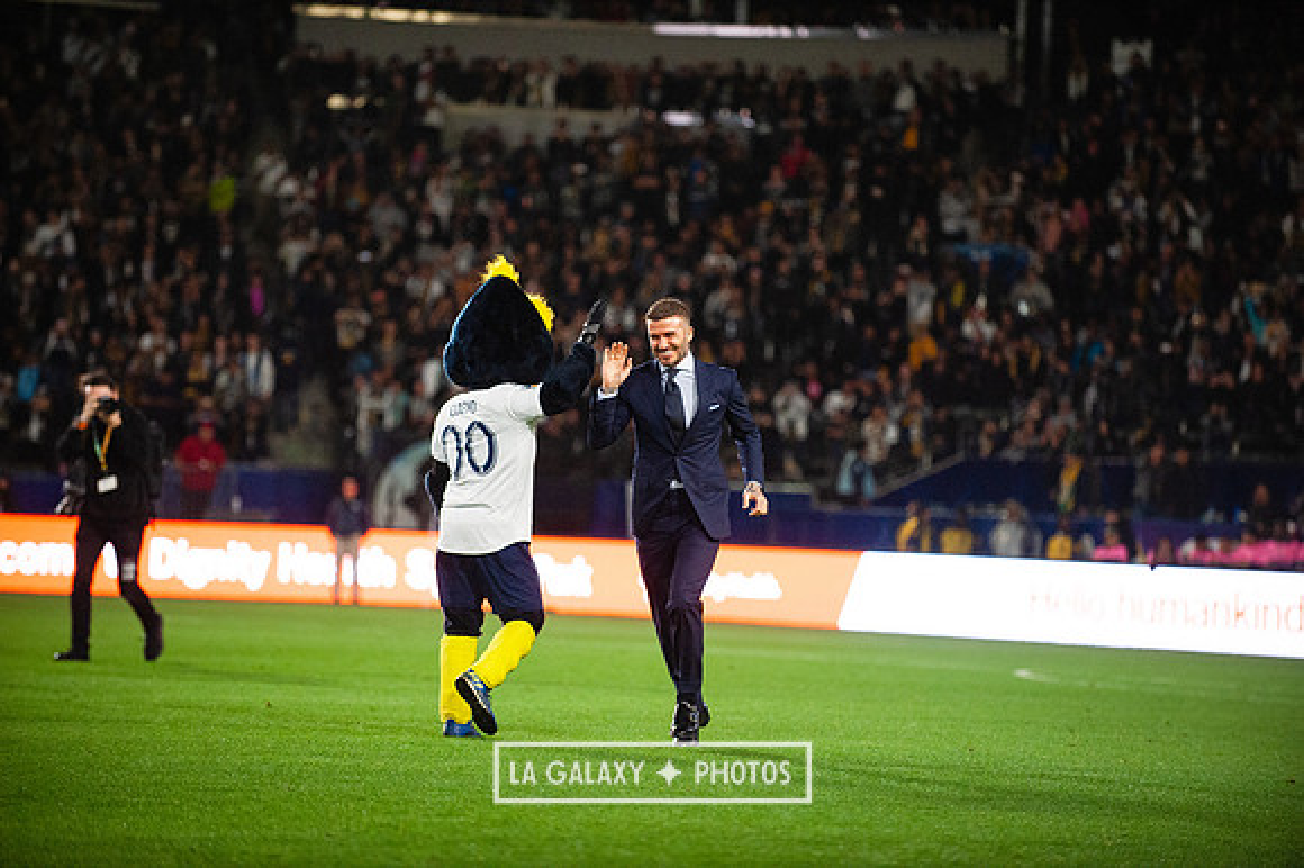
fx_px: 6335
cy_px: 434
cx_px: 652
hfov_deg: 11.8
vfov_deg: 7.8
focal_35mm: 175
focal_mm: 175
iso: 3200
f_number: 2.8
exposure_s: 1/2000
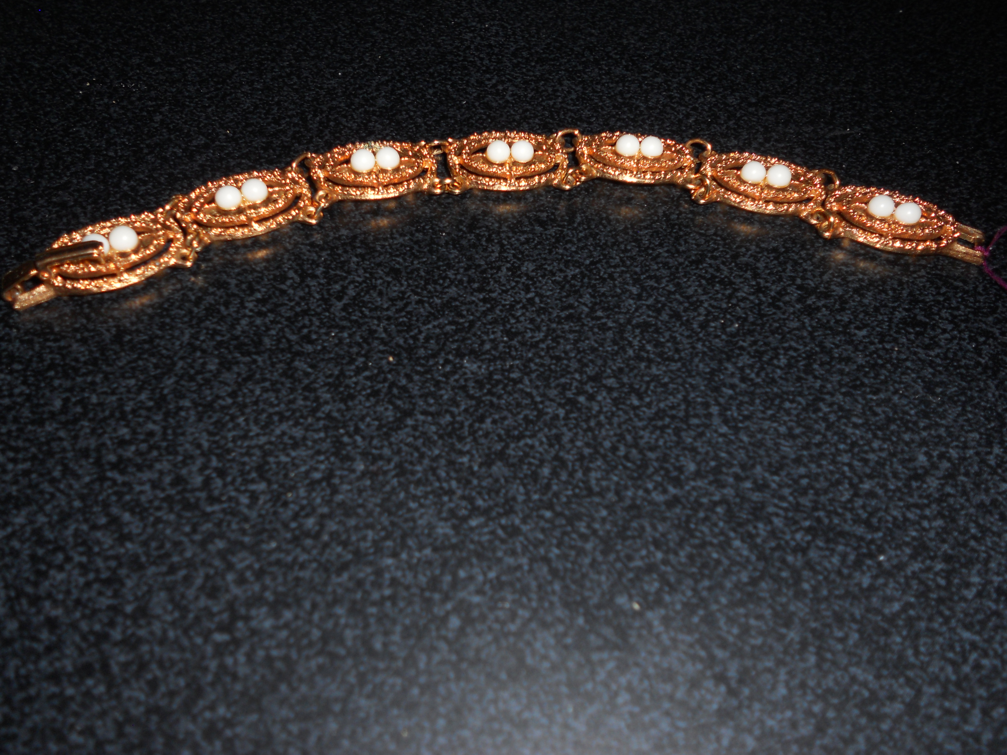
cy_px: 378
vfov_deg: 44.2
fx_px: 931
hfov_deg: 56.8
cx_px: 504
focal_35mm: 32
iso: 80
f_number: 8.8
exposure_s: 1/25
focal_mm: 5.8
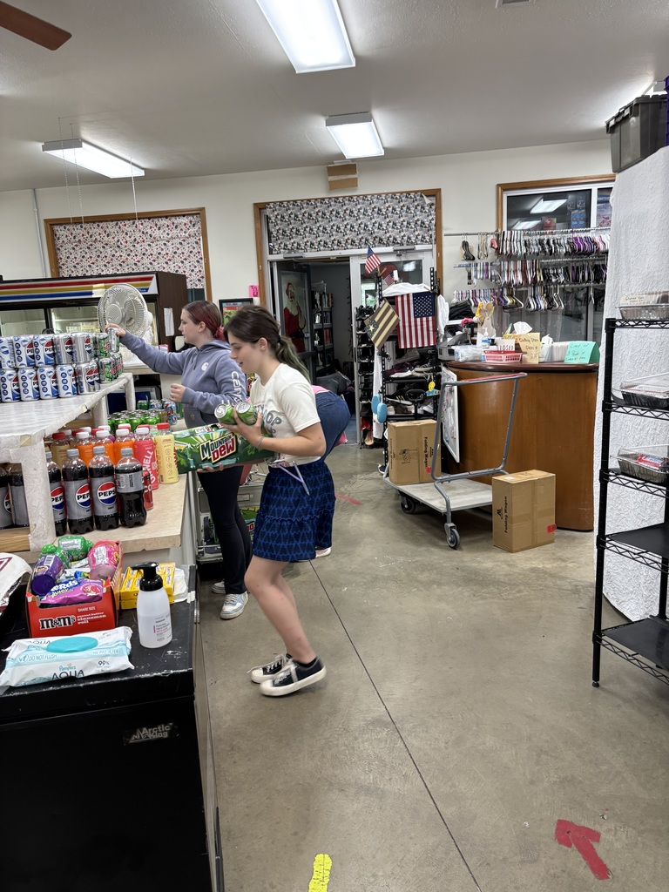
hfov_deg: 53.1
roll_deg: +2.8
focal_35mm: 26
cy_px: 446
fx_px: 670
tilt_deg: -10.4
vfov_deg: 67.3
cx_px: 334
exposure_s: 1/60
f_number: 1.6
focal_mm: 5.96
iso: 100
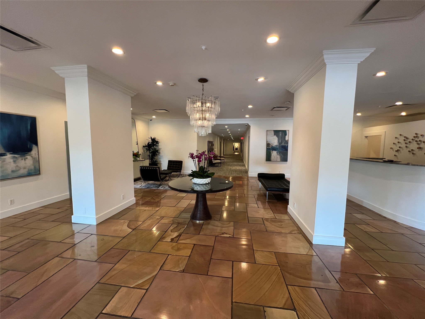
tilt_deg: -4.6
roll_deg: -0.4
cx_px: 212
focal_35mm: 13
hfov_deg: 106.2
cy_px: 160
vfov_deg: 89.9
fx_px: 160
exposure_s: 1/60
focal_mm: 1.57
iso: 250
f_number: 1.8
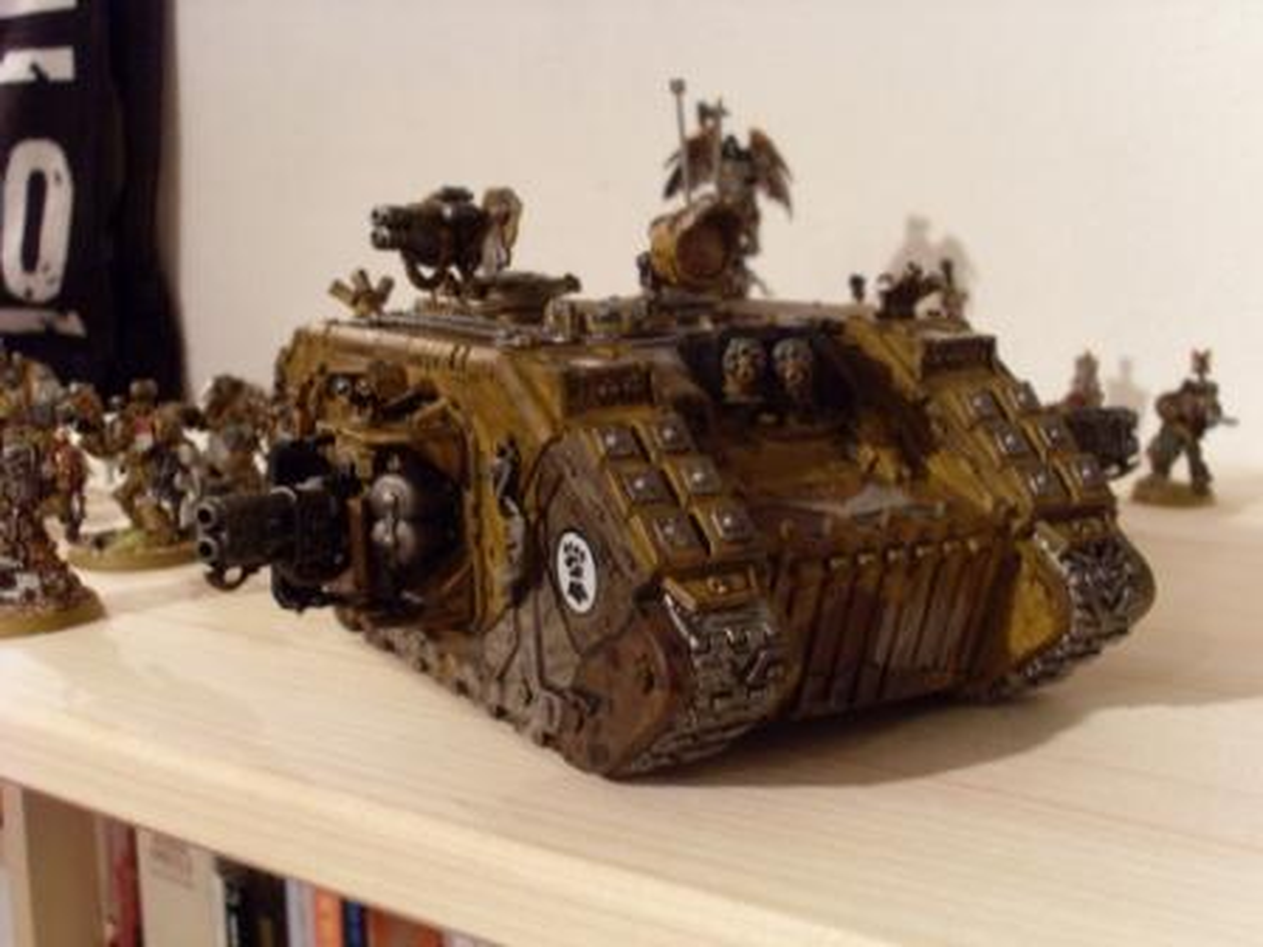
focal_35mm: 49
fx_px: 1788
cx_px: 632
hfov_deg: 38.9
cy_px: 474
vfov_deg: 29.7
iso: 200
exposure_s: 1/15
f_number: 3.5
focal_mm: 8.1
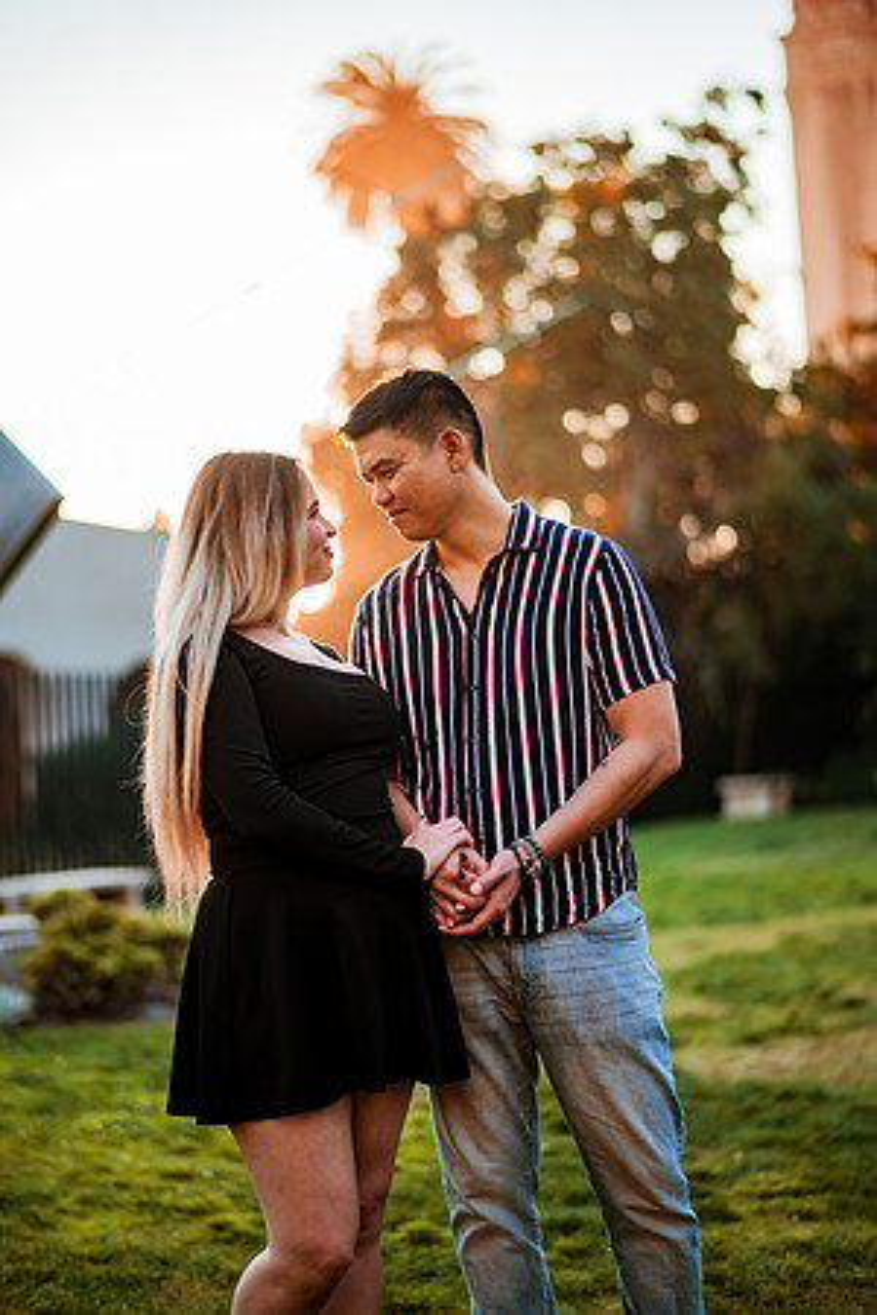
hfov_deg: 23.4
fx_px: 2119
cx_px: 438
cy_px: 658
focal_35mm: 58
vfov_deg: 34.5
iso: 100
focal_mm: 58
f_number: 1.4
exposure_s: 1/800
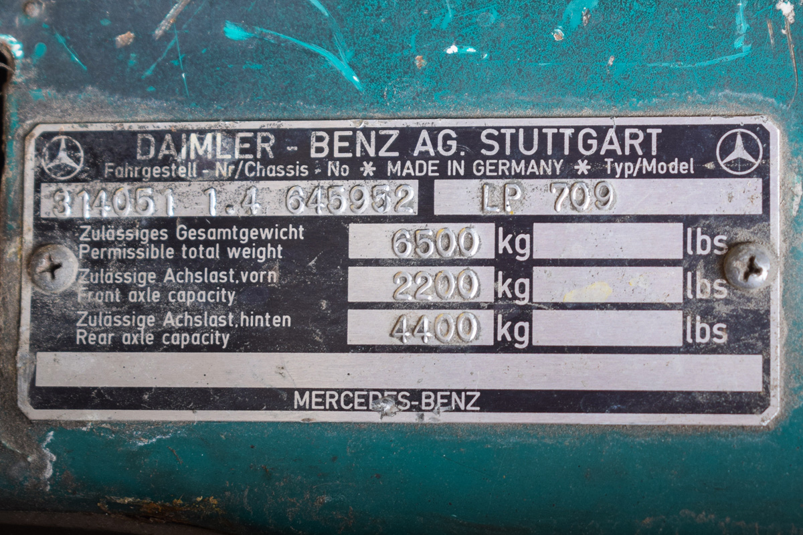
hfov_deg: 24.6
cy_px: 268
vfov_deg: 16.6
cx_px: 402
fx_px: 1840
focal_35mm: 82
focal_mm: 55
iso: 450
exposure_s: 1/60
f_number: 5.6
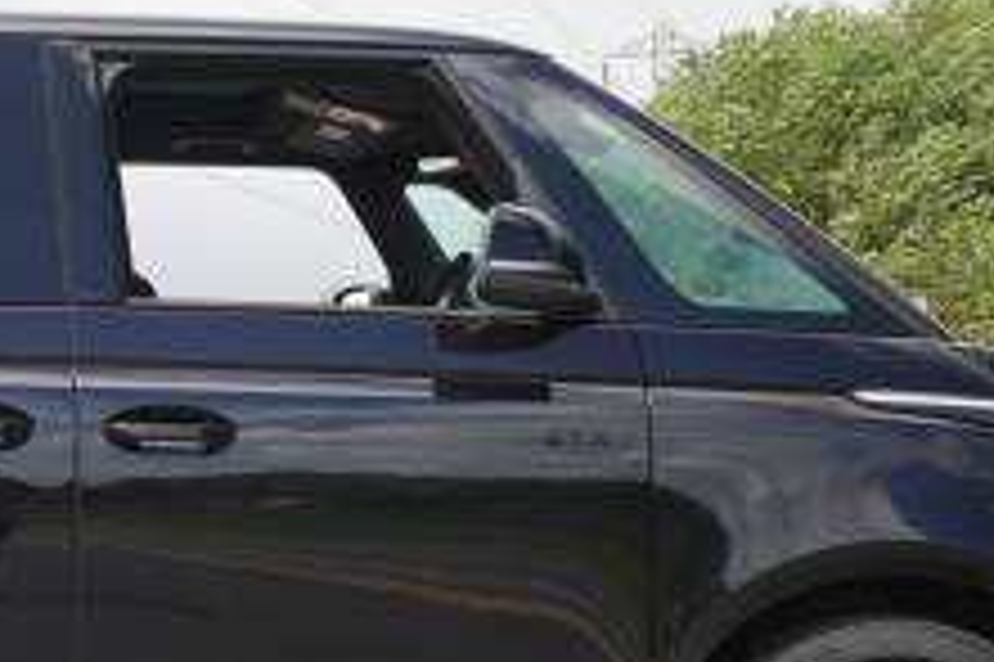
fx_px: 2992
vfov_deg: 12.6
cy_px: 464
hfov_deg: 18.3
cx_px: -45
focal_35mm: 108
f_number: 6.3
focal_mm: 25
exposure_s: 1/125
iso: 100
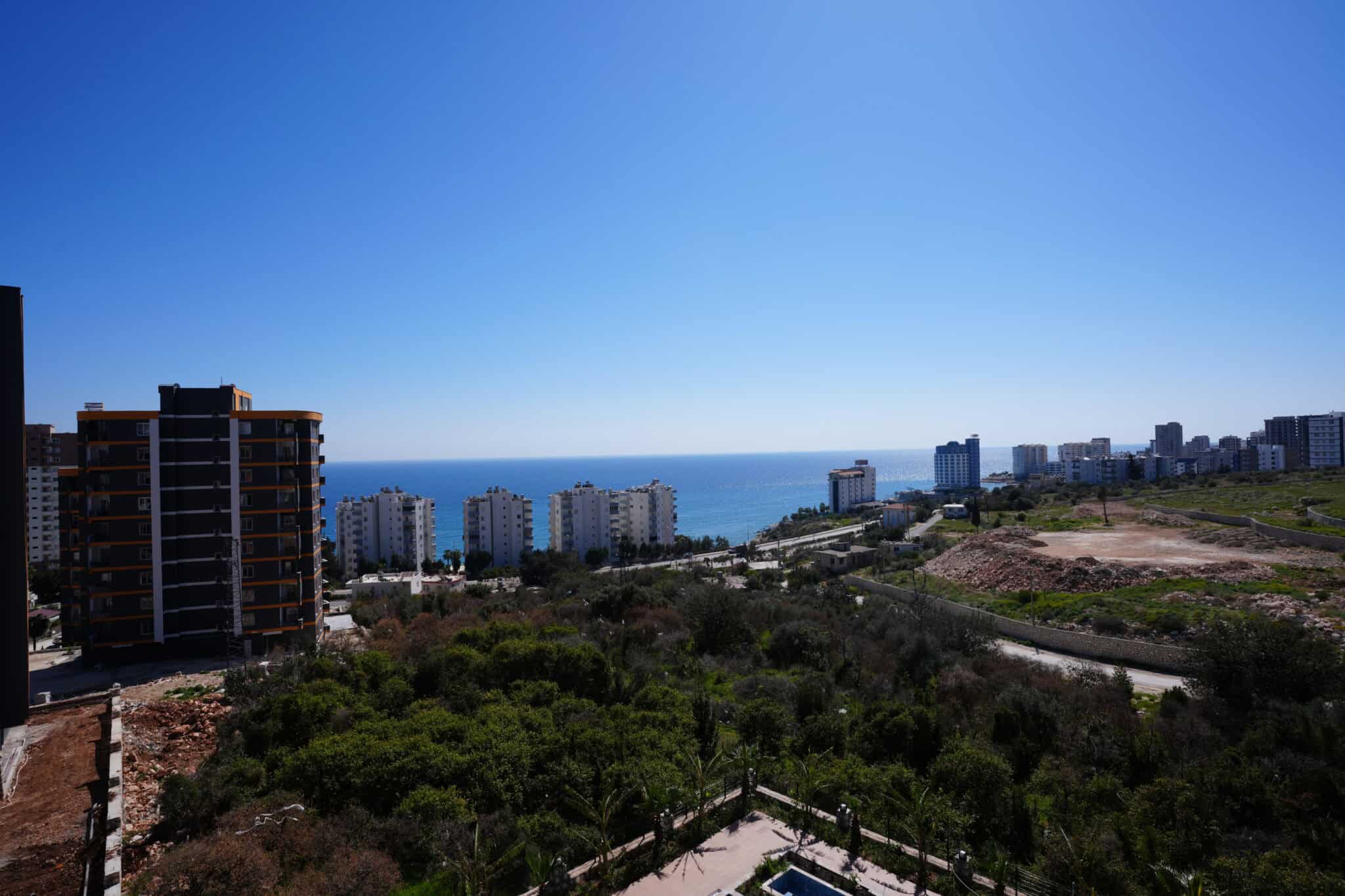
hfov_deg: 90.0
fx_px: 672
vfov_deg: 67.4
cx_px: 672
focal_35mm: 18
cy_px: 448
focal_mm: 18
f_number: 10
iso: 100
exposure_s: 1/320
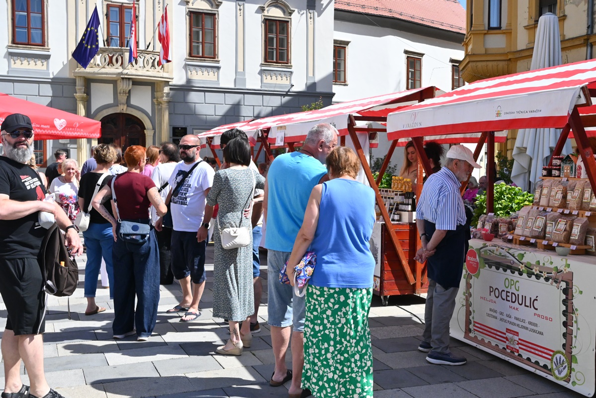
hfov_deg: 46.4
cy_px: 199
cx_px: 298
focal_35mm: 42
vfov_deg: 31.9
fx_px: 695
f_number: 8
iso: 1800
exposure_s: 1/4000
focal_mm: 28
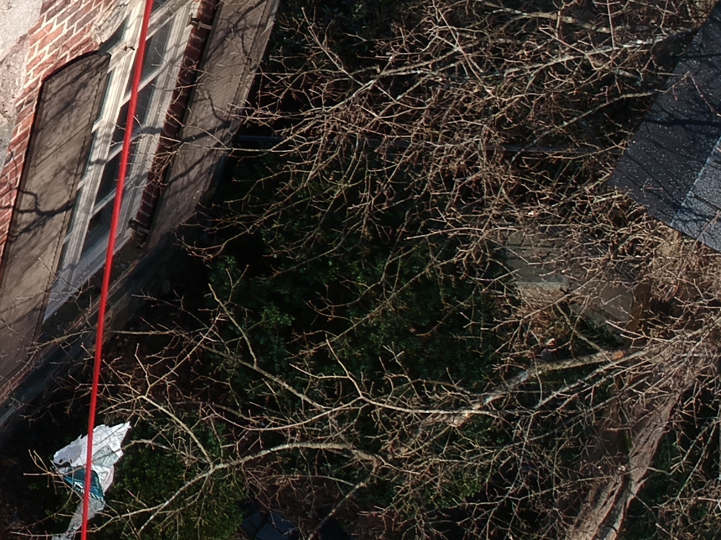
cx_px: -389
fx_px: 1770
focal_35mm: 85
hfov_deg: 19.7
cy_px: -22
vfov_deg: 16.9
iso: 100
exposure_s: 1/320
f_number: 2.6
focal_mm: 4.49
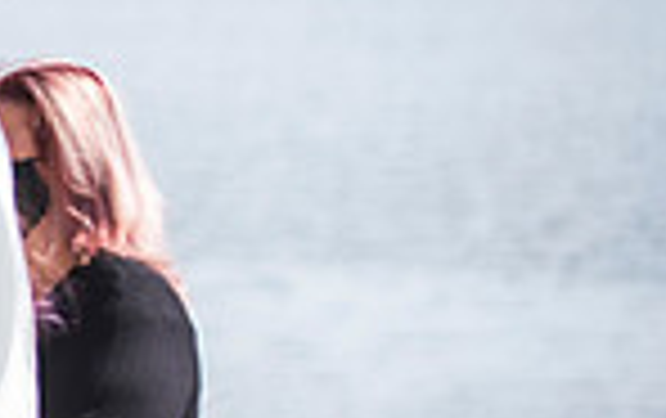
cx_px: -513
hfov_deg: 4.7
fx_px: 7980
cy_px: 92
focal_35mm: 439
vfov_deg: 3.0
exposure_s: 1/1000
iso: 100
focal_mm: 110
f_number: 2.8
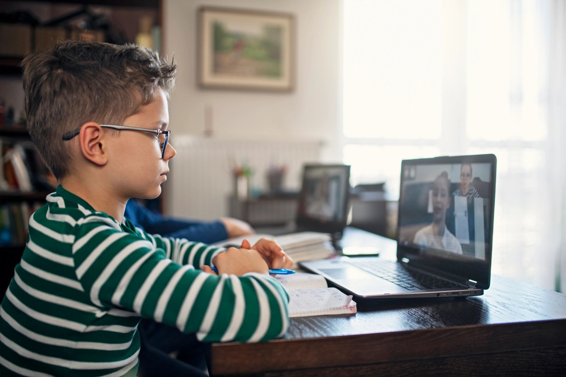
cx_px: 283
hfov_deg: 54.4
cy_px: 188
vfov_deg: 37.9
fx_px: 550
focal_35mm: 35
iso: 140
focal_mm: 35
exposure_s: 1/250
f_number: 1.4
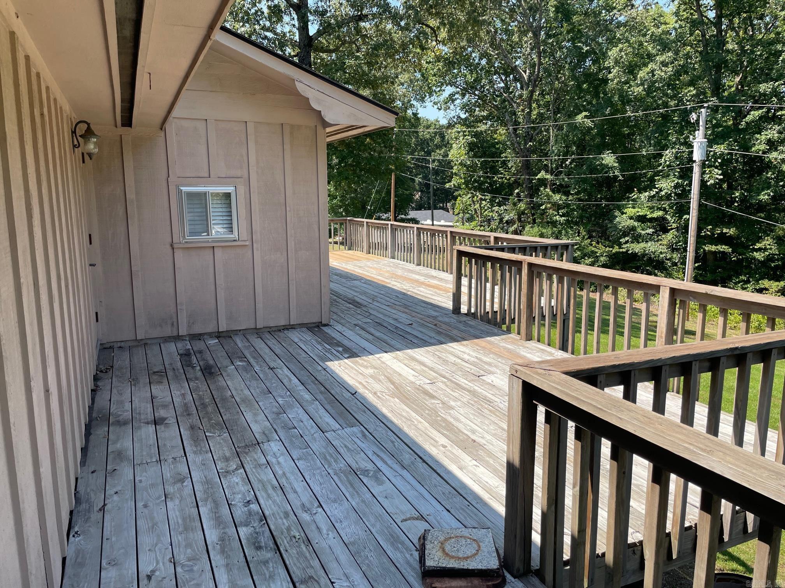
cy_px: 294
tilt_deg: -7.8
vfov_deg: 53.1
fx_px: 590
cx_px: 392
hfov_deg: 67.3
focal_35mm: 26
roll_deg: +0.2
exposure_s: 1/1182
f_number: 1.6
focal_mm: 4.2
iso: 32
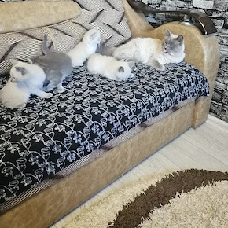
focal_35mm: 28
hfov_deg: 57.3
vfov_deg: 56.2
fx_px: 209
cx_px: 112
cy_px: 77
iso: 640
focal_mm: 6.3
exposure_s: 1/50.3
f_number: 1.7
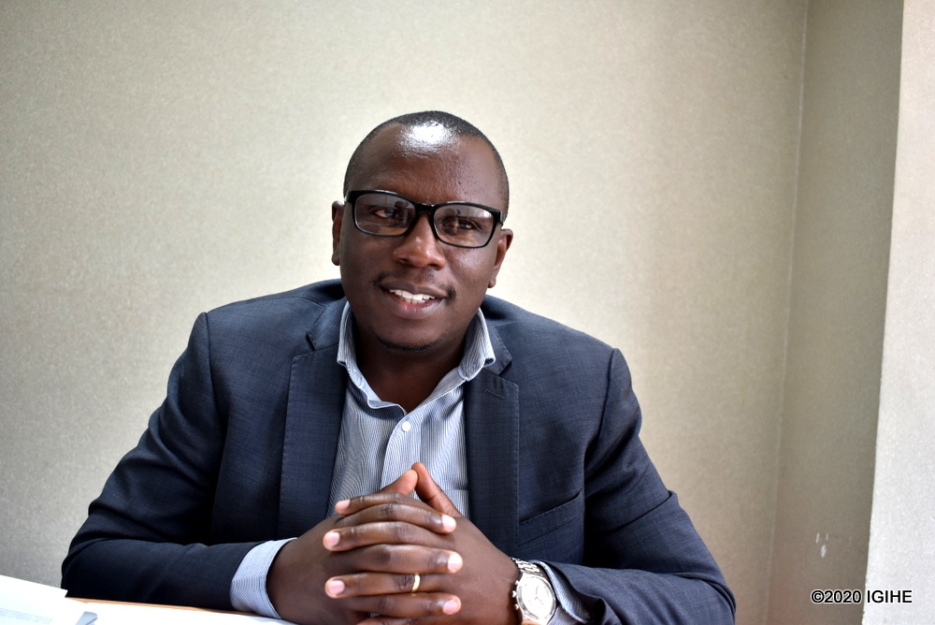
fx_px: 974
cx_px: 468
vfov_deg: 35.5
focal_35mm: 38
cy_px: 312
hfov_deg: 51.3
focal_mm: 25
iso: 500
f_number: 4
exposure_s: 1/25
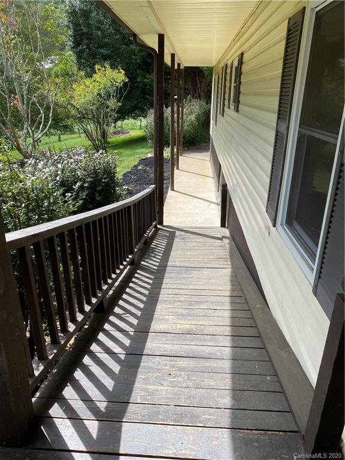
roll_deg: +0.7
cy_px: 230
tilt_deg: -21.6
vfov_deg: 67.3
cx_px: 172
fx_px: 346
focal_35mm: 26
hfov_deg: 53.1
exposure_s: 1/912
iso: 32
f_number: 1.8
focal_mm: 4.25
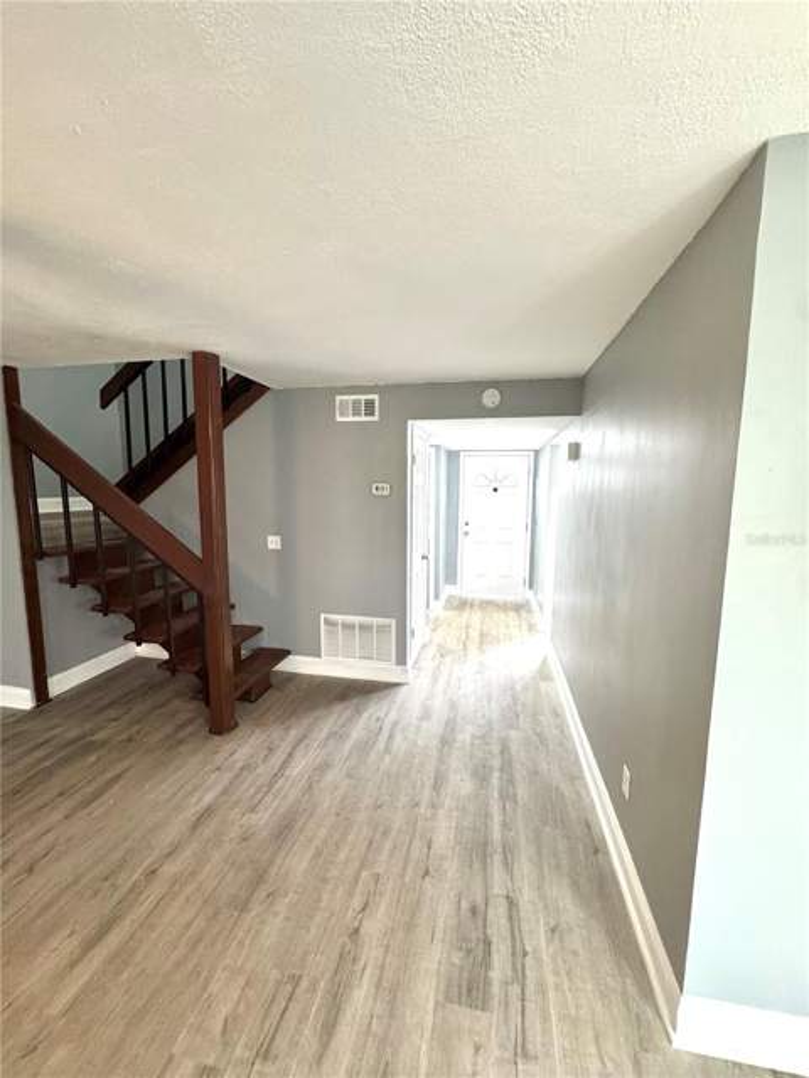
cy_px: 539
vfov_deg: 102.1
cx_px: 404
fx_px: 436
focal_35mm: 14
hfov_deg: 85.7
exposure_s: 1/60
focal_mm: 2.22
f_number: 2.2
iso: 320
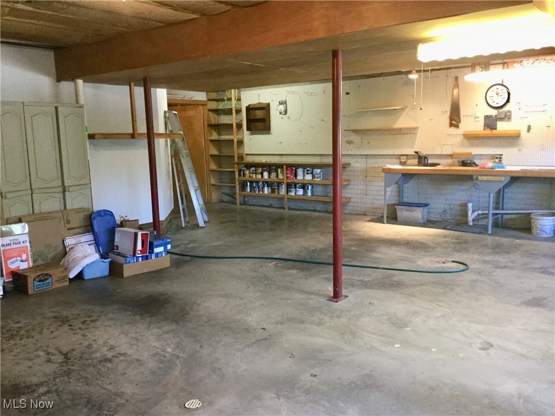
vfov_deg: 45.4
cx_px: 278
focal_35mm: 31
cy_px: 208
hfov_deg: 58.4
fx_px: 497
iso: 125
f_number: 2.4
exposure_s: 1/30
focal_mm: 3.3
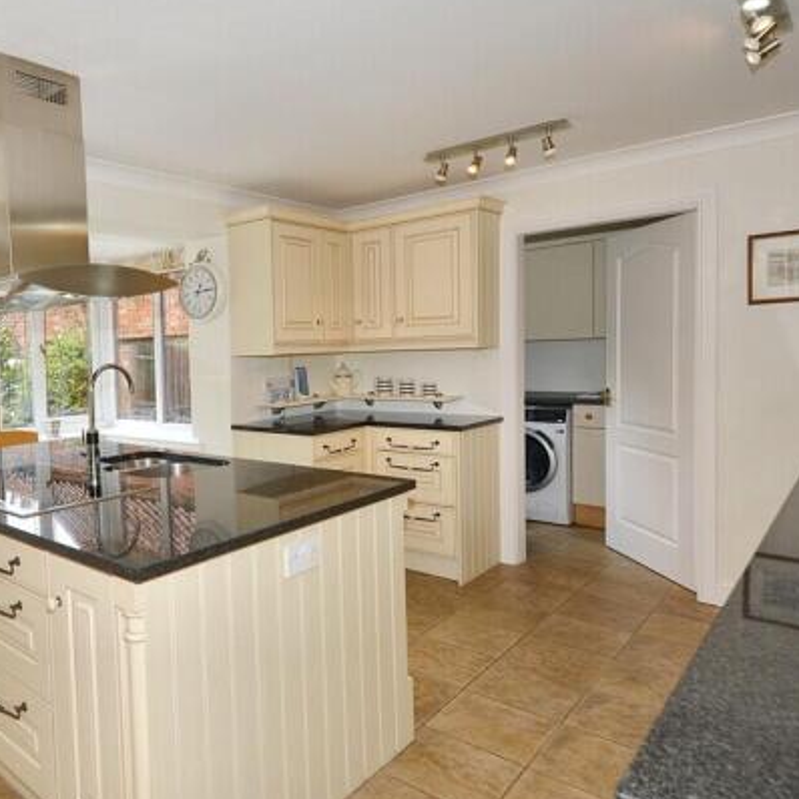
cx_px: 166
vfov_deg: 72.1
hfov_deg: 65.9
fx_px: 548
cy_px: 380
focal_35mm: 21
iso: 200
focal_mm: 10
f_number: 5.6
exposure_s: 1/125
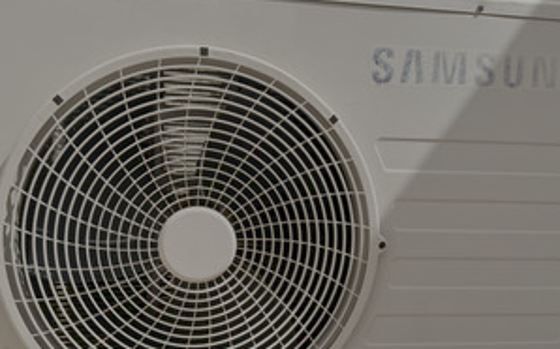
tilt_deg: -9.0
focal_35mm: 39
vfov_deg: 32.4
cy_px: 235
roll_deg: -2.9
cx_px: 279
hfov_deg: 50.4
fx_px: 595
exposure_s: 1/4608
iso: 80
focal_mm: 6.76
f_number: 1.78
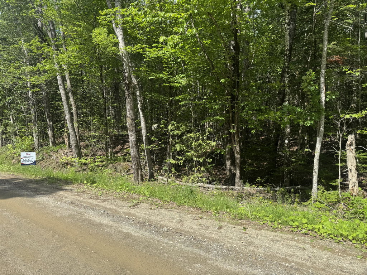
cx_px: 184
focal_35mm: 24
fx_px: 254
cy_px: 138
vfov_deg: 56.8
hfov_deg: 71.6
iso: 80
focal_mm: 6.76
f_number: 1.78
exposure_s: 1/2331
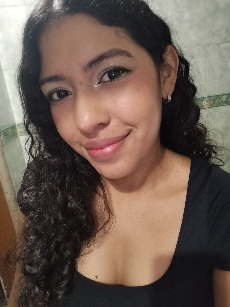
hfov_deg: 56.8
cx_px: 115
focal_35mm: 24
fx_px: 213
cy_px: 154
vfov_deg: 71.6
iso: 800
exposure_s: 1/20
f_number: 2.4
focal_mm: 3.26
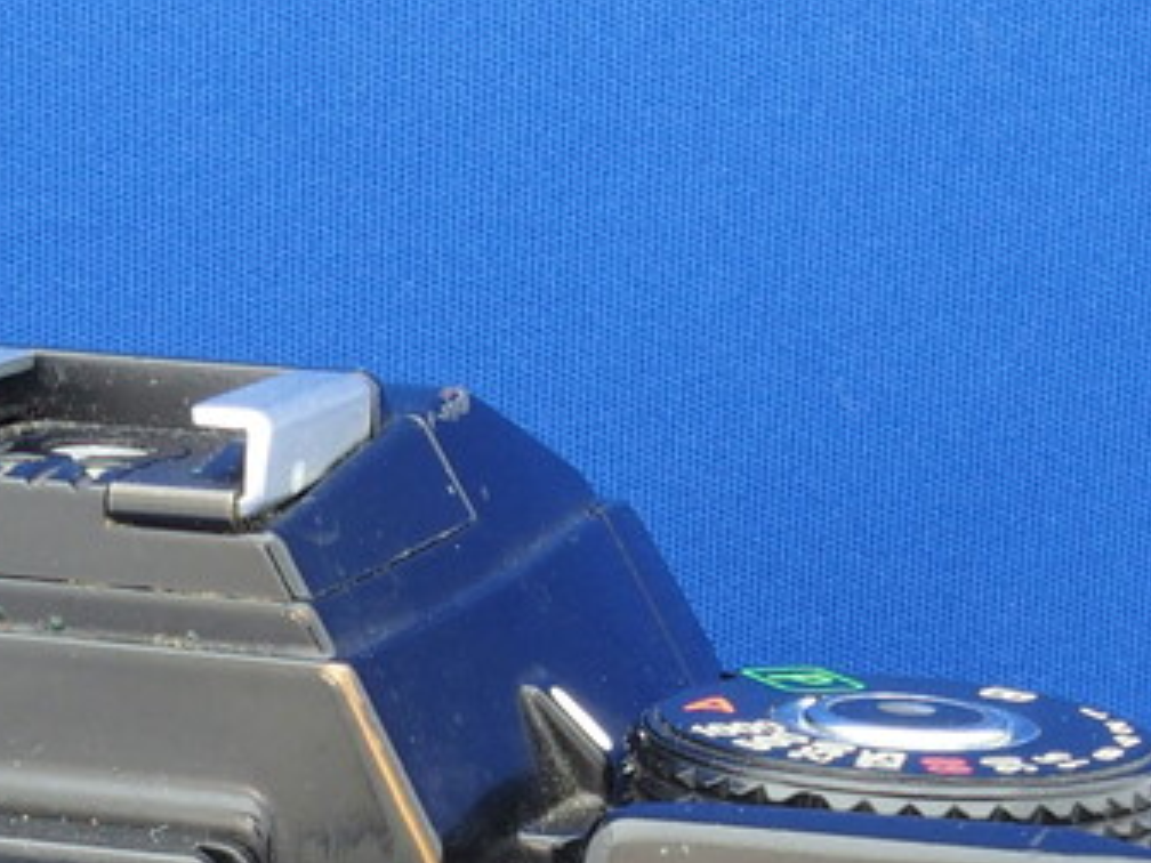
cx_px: 140
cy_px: 1377
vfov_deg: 11.3
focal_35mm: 125
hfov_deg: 15.6
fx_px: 4156
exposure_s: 2.5
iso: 100
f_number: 8
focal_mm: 7.4
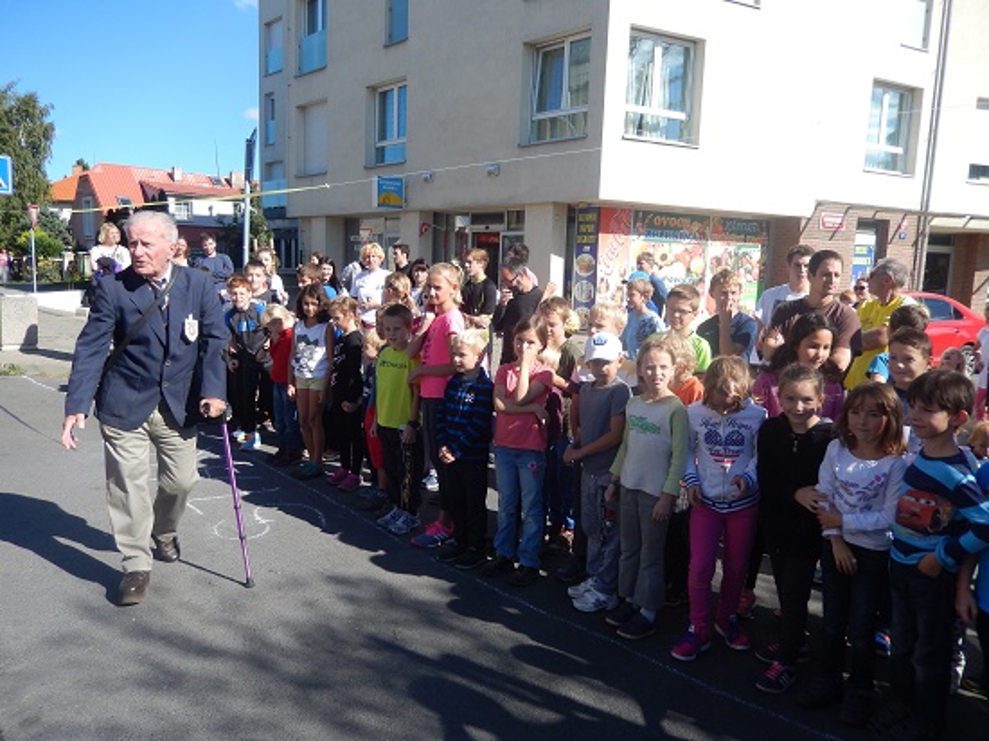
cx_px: 494
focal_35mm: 25
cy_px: 370
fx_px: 714
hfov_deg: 69.4
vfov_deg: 54.8
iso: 125
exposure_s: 1/1000
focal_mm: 4.5
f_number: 3.4
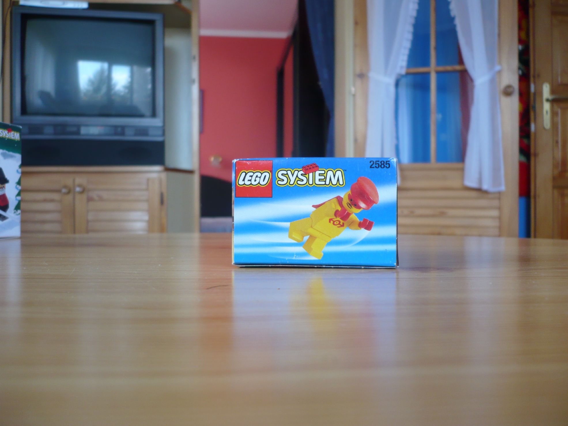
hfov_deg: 52.6
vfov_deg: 40.7
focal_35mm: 35
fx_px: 574
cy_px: 213
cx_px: 284
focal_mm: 5.8
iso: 100
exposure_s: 1/30
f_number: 2.8
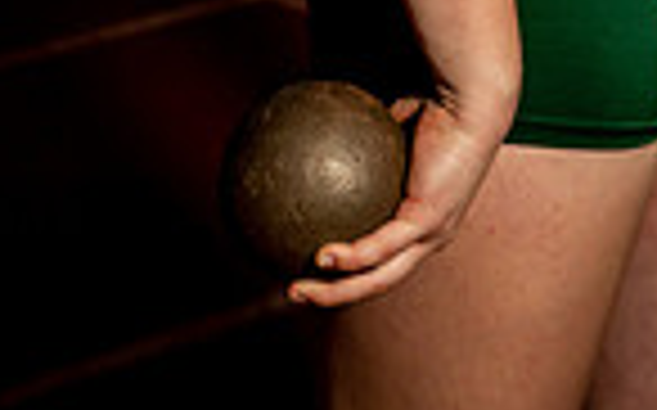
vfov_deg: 7.0
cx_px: 630
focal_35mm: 176
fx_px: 3149
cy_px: -590
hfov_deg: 11.8
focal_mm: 56
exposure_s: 1/250
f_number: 4
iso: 250
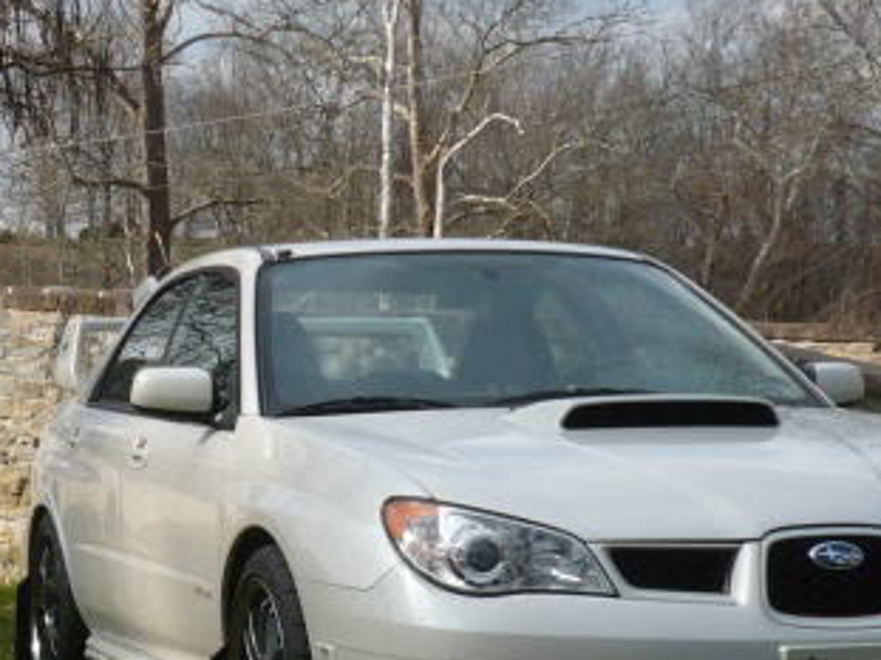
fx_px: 2290
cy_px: 346
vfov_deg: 16.4
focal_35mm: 90
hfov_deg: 21.4
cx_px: 147
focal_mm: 5.8
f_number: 2.8
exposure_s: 1/800
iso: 100
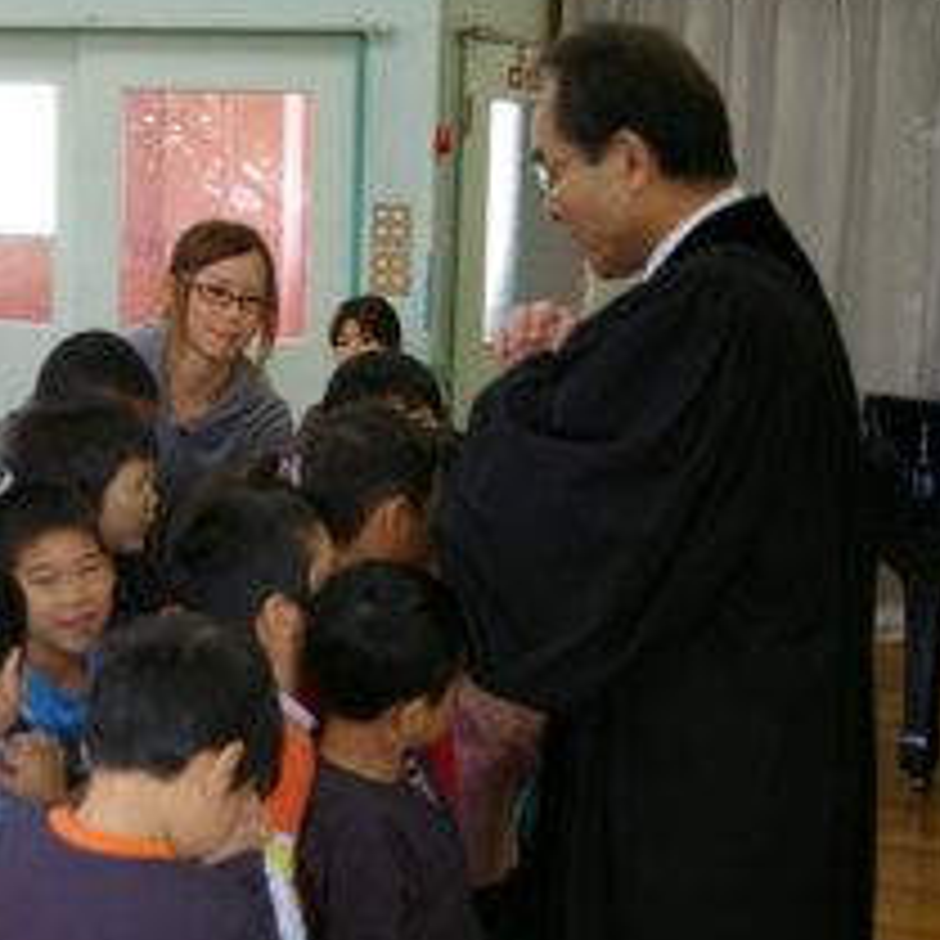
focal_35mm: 76
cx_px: 283
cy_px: 497
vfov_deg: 22.8
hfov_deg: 22.7
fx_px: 2329
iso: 400
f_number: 4
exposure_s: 1/30
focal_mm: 31
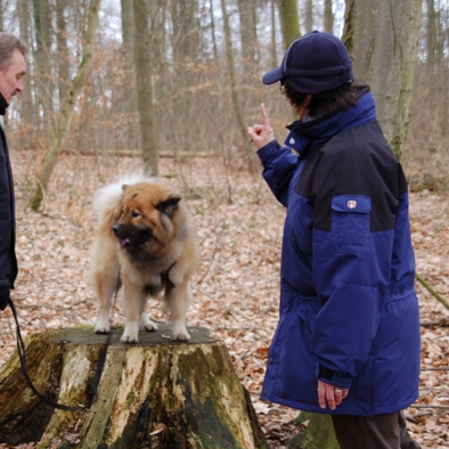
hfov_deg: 25.8
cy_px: 224
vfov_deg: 26.1
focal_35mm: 66
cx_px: 117
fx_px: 969
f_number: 5
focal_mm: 34
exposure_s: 1/100
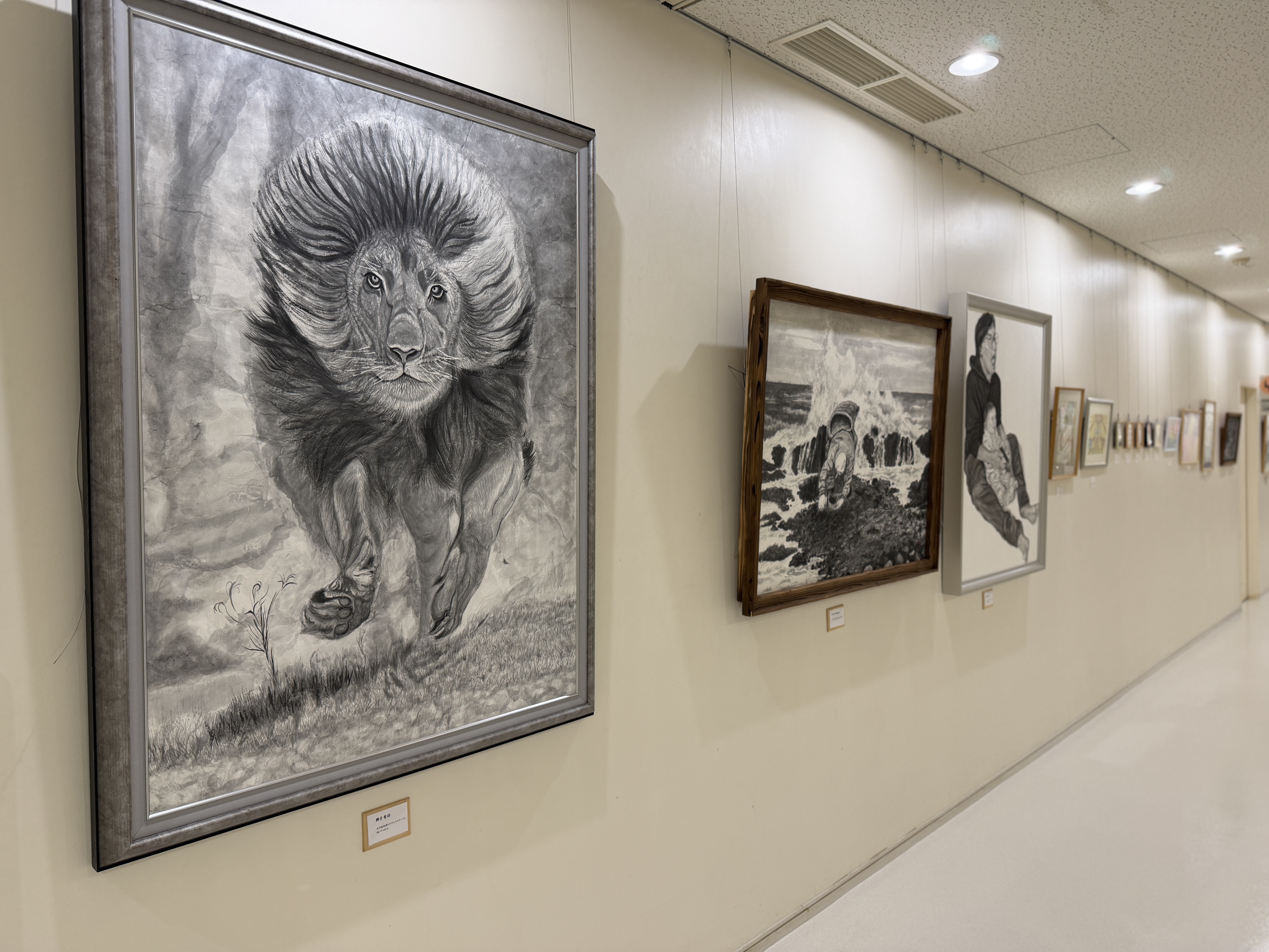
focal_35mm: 24
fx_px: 880
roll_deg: +1.6
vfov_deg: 56.8
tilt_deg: -2.0
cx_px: 634
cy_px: 476
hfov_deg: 71.6
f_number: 1.78
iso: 125
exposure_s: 1/60
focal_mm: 6.76
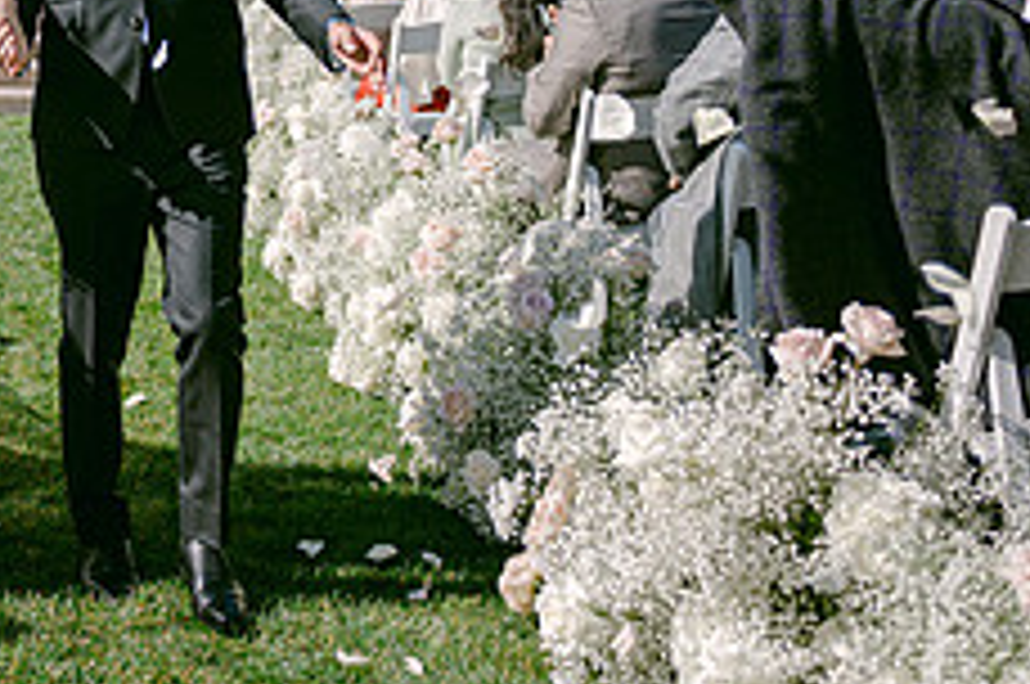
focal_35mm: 73
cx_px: 40
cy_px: -135
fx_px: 2086
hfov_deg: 26.5
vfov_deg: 17.7
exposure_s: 1/2500
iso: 100
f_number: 2.8
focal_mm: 28
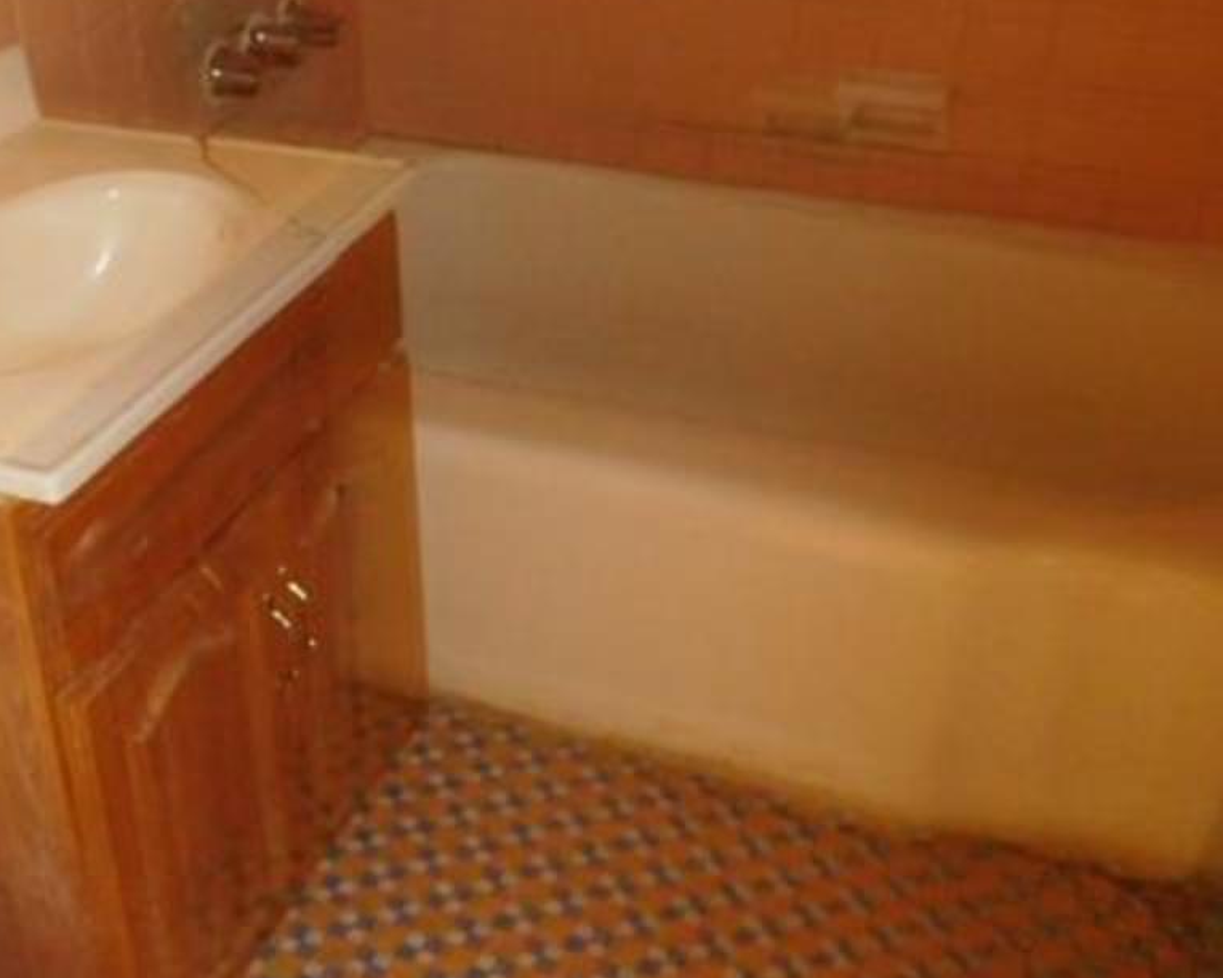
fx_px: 1665
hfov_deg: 39.6
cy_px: 511
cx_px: 352
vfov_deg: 32.7
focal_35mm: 46
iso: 800
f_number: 3.4
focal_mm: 4.5
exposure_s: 1/2
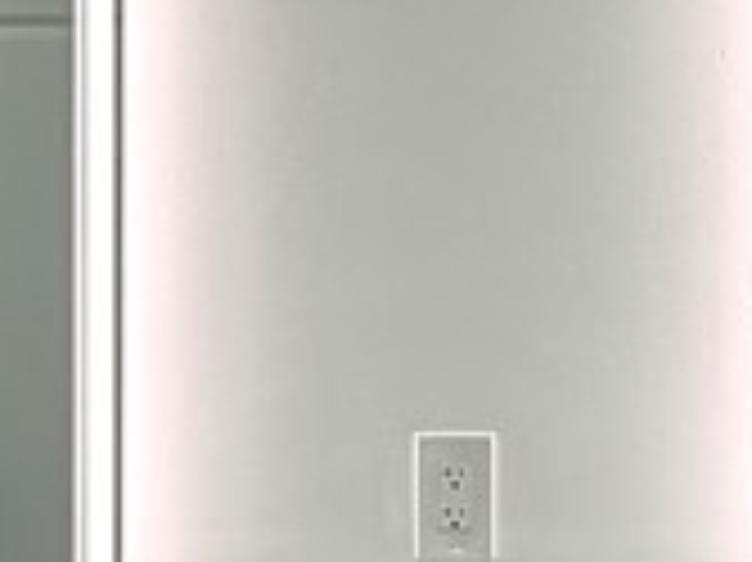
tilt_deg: -3.6
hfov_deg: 22.8
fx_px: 1867
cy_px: 661
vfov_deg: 16.5
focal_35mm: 86
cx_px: 414
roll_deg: +0.0
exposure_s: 1/120
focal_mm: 2.22
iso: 80
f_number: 2.2
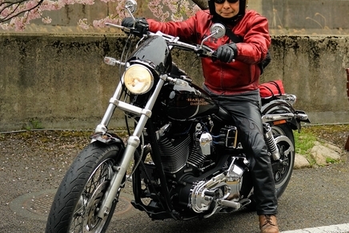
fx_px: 873
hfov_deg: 22.6
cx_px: 211
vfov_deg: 15.2
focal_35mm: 90
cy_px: 76
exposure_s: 1/1000
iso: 320
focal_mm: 49
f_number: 4
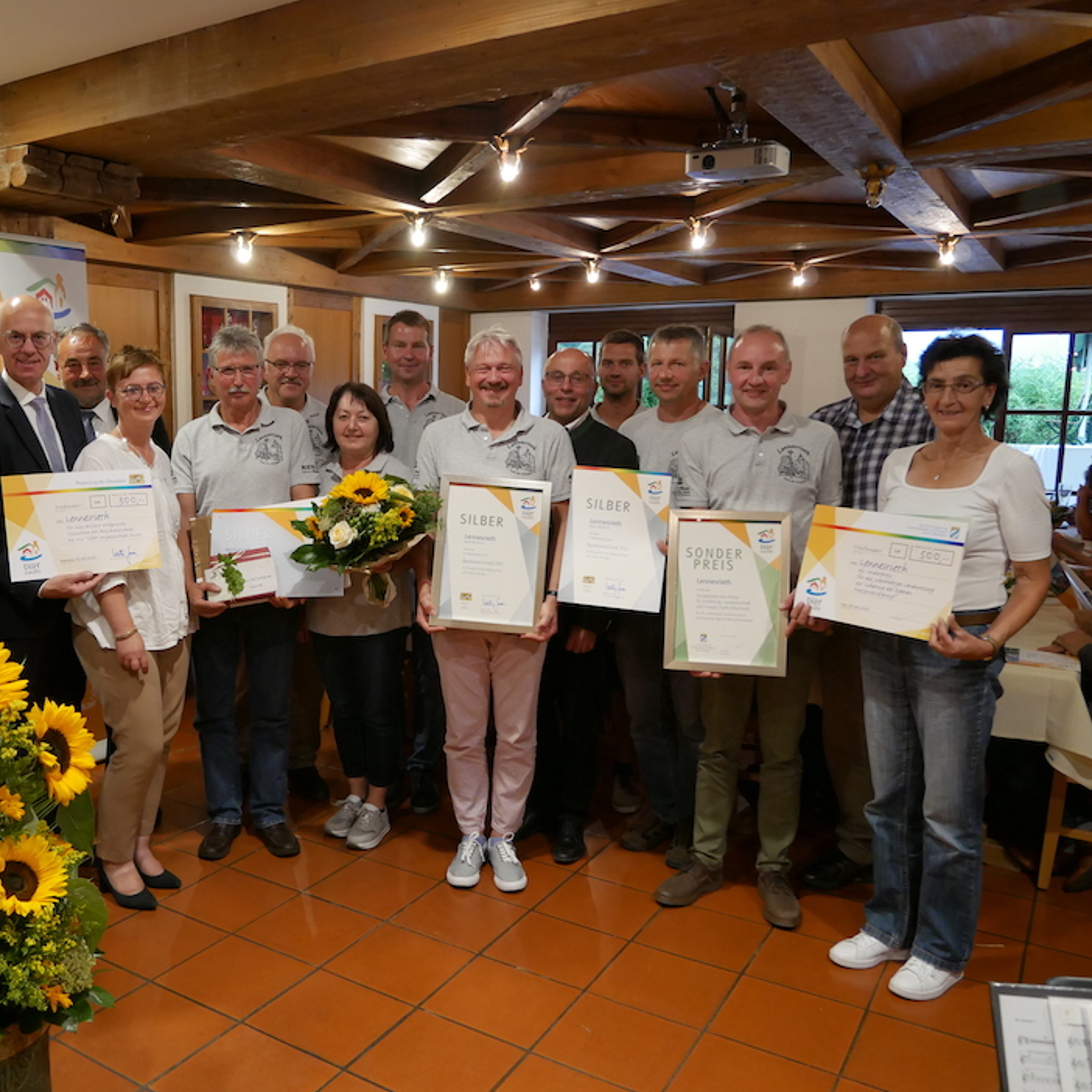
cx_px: 370
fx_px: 1035
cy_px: 541
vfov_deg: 55.6
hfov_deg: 54.6
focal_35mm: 29
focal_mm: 12
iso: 1250
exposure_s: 1/60
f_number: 3.5
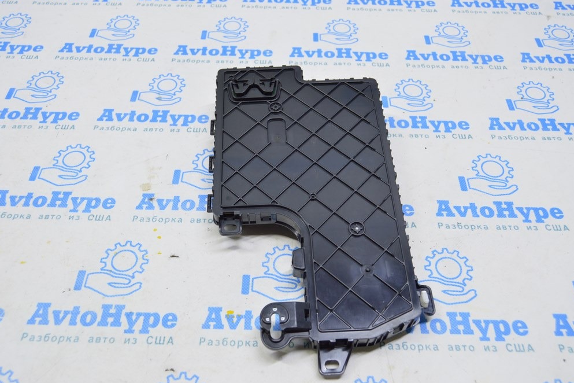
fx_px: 542
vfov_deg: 38.9
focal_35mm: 34
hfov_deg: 55.8
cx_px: 282
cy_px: 193
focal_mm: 22
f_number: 5.6
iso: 400
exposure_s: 1/20
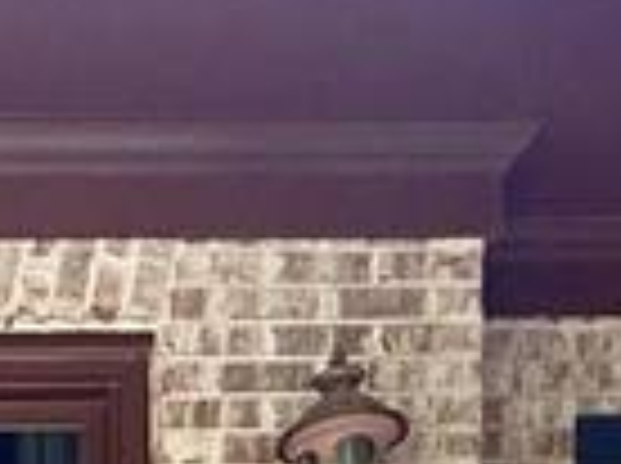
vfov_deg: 10.9
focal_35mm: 104
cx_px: -238
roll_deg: +0.7
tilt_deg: -1.9
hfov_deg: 17.5
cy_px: 1270
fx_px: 1862
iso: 125
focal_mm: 2.22
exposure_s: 1/99
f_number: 2.2
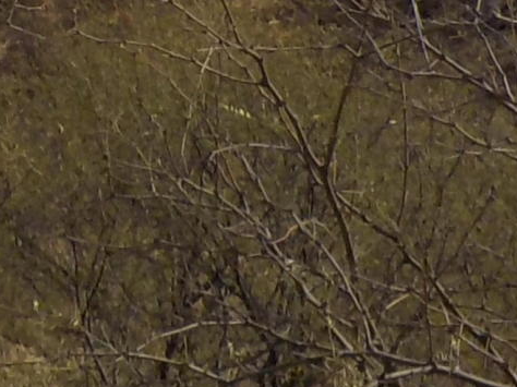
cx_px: -252
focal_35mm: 190
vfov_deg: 7.5
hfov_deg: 10.1
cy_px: -361
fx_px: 2836
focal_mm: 4.1
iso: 125
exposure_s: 1/2000
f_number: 3.3
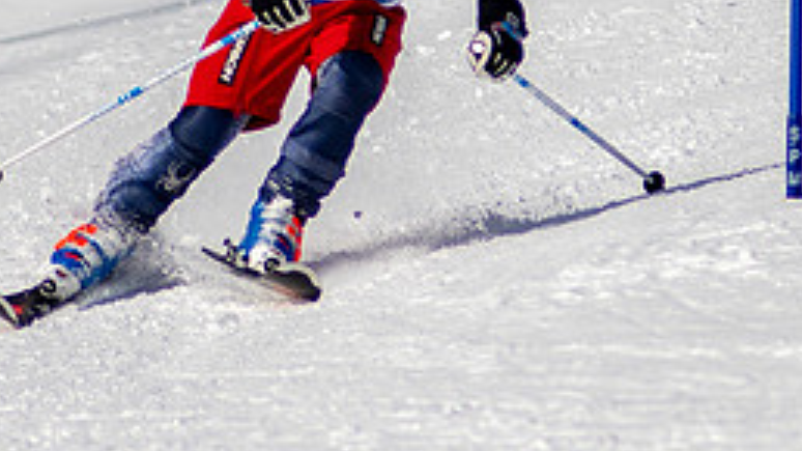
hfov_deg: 1.3
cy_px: -7
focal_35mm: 1631
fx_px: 34677
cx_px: 418
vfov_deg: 0.7
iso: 100
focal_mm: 300
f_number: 2.8
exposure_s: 1/8000
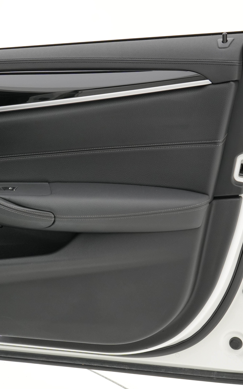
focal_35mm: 81
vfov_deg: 25.4
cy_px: 195
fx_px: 863
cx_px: 30
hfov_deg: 15.9
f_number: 8
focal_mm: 35.3
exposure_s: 1/40
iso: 500
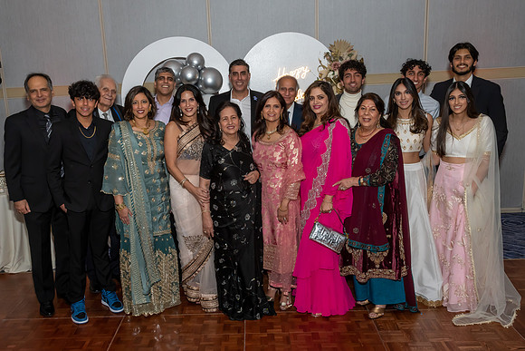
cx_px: 241
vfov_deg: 37.4
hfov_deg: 53.8
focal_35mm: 35
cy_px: 177
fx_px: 517
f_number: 9
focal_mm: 20
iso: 640
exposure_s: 1/250
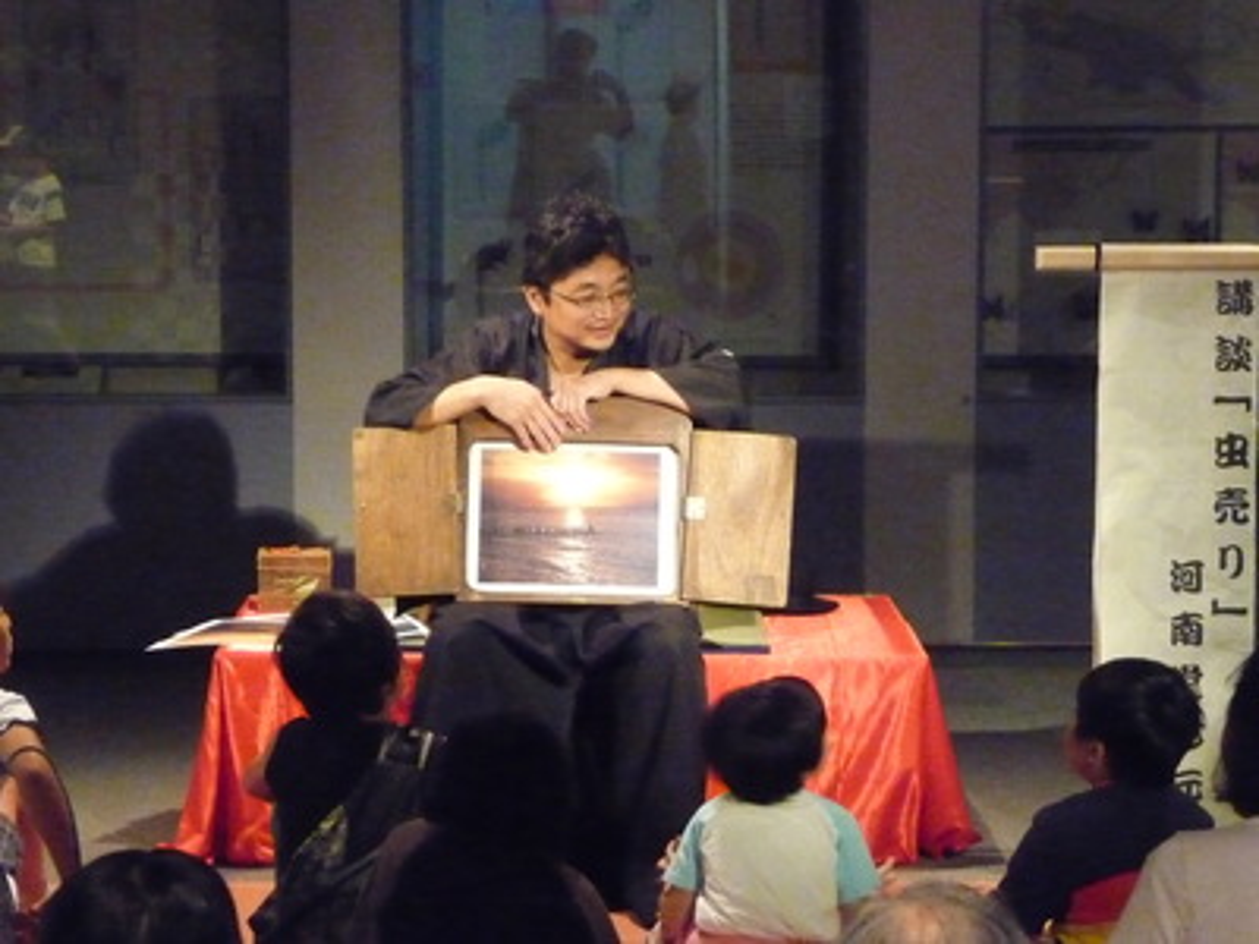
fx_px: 3819
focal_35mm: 105
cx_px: 630
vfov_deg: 14.1
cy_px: 472
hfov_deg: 18.7
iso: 1600
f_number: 4.6
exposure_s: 1/20
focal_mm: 13.1
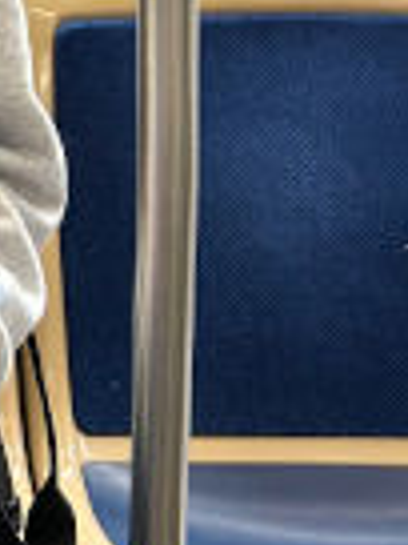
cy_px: -84
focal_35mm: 115
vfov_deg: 16.5
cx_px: -448
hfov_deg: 11.4
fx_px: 1807
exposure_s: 1/120
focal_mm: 5.7
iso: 125
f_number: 1.5
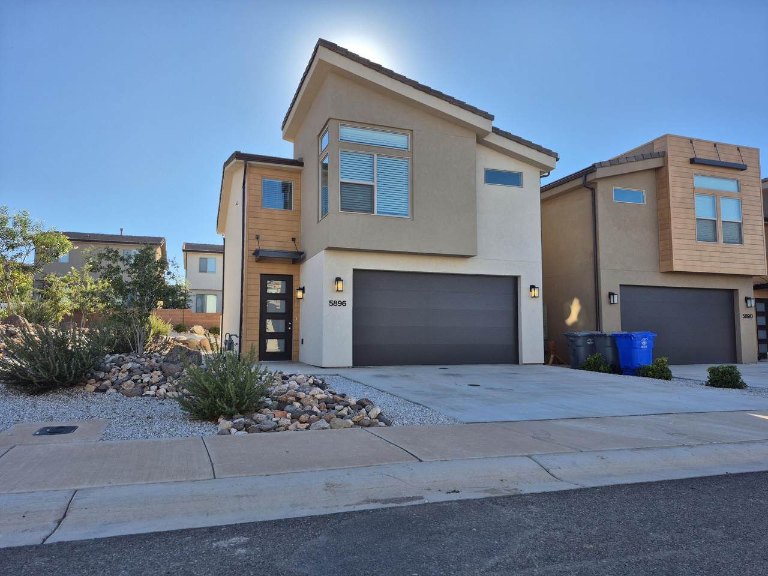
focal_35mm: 23
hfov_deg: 73.9
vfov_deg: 58.9
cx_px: 384
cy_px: 288
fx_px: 510
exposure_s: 1/1200
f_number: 1.8
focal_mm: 5.4
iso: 25
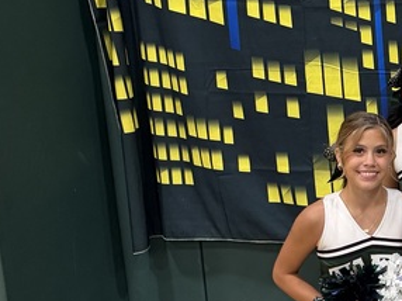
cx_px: 575
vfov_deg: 17.1
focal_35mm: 86
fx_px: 998
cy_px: 141
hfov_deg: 20.1
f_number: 1.78
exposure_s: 1/60
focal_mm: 6.76
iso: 320
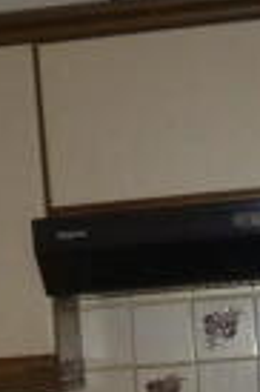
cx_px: 147
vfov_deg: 16.9
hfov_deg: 12.3
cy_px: 571
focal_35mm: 111
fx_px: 1205
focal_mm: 4.5
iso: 250
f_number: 2.8
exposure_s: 1/30
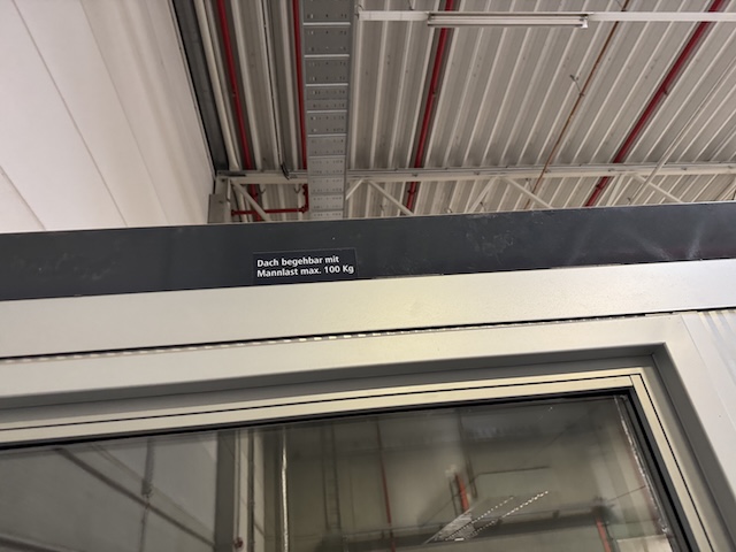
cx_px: 368
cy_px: 276
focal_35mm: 24
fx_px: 510
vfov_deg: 56.8
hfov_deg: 71.6
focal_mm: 6.76
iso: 500
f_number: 1.78
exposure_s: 1/50
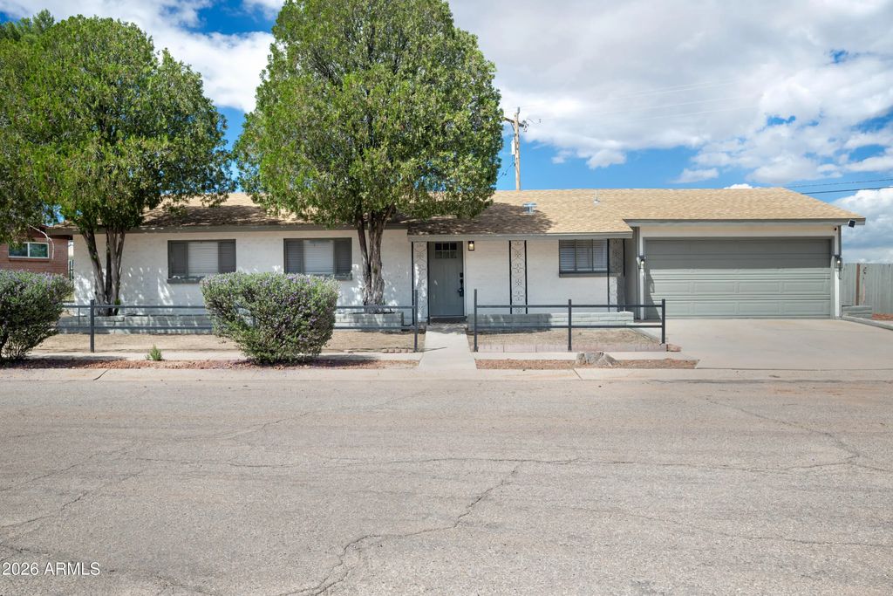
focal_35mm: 29
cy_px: 298
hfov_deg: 63.7
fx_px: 719
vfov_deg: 45.0
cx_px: 446
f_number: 9
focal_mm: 29
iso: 250
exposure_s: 1/80
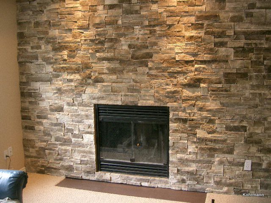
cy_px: 102
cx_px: 136
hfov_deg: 47.9
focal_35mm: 39
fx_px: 305
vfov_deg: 36.8
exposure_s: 1/25
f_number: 2.8
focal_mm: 8
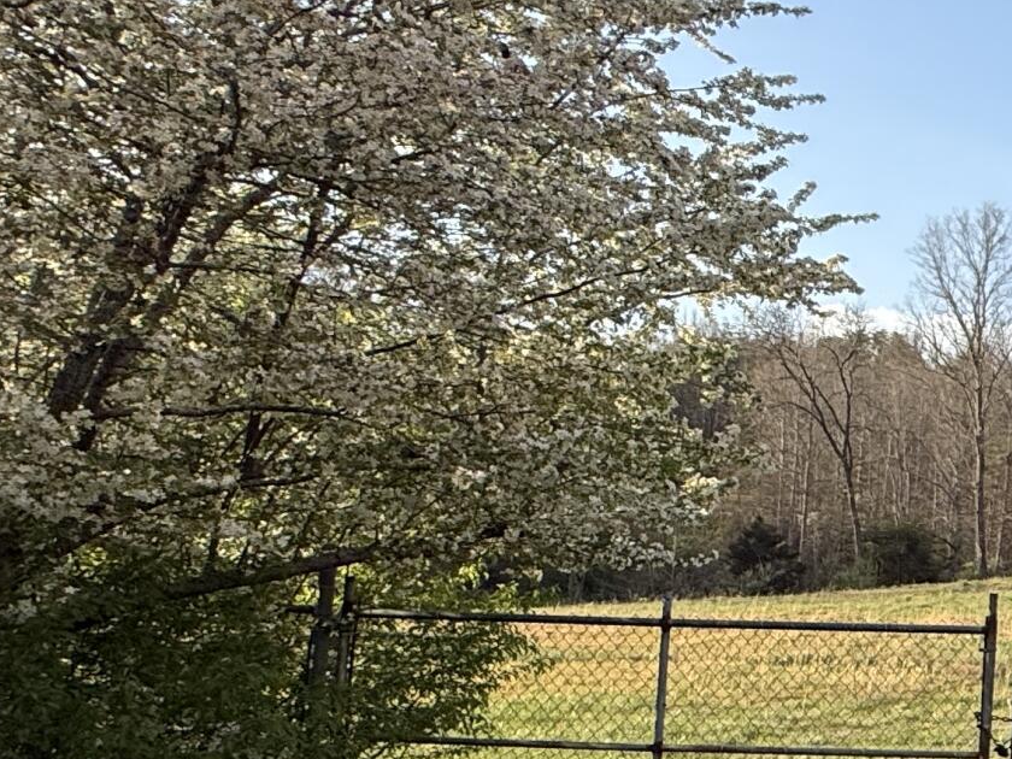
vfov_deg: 28.9
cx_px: 1643
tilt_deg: +4.8
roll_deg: -0.8
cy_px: 524
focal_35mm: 50
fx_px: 1462
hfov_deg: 25.0
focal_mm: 2.22
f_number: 2.2
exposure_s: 1/914
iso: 50
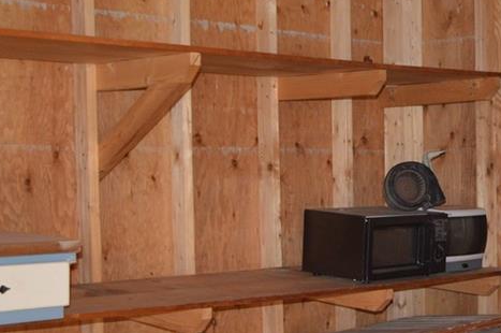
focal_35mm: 79
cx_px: 463
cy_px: 232
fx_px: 1098
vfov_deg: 17.2
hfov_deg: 24.8
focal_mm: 24
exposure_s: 1/60
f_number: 4
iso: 1100
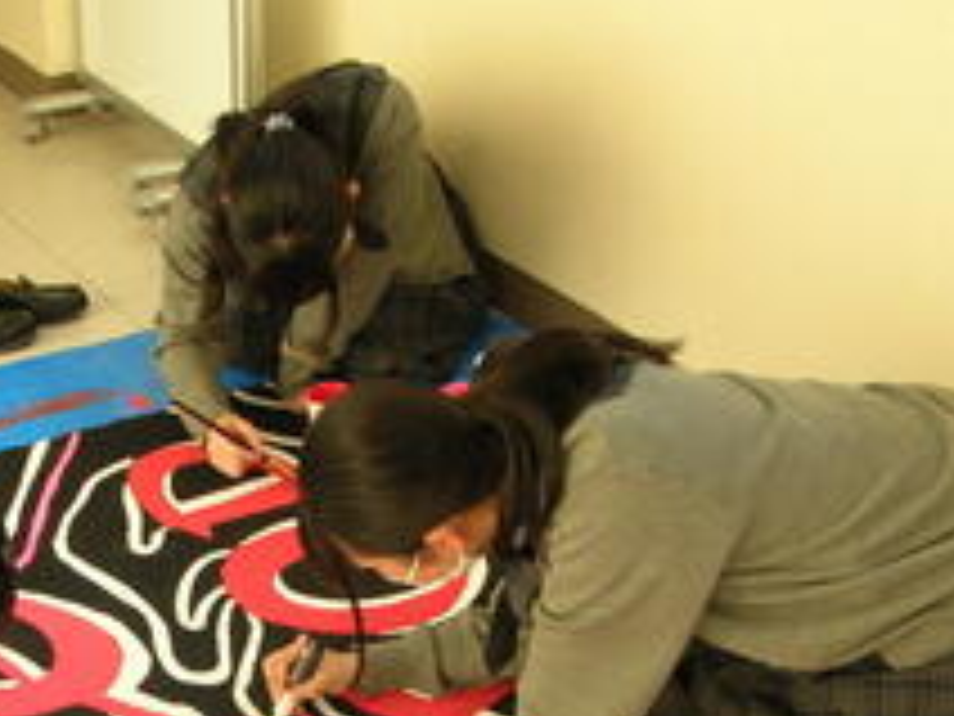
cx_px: 288
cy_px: 662
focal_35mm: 66
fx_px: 1819
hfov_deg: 29.1
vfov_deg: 21.7
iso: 50
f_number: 2.8
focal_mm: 5.8
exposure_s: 1/131
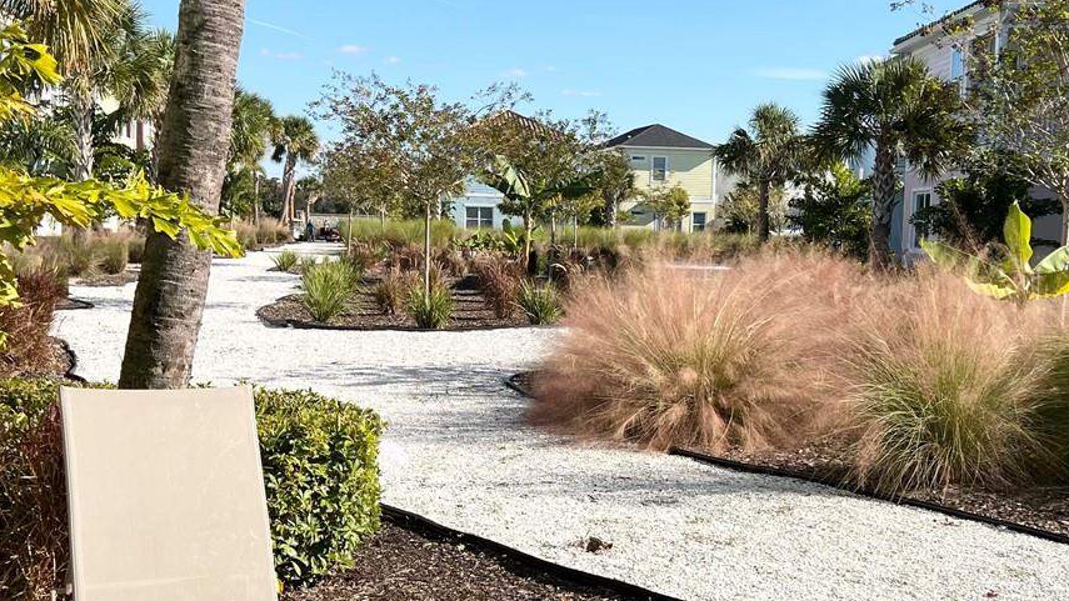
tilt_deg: -5.7
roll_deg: -1.3
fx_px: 1502
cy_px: 366
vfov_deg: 22.6
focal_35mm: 53
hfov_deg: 39.2
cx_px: 535
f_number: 1.5
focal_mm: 5.7
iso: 50
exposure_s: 1/4115
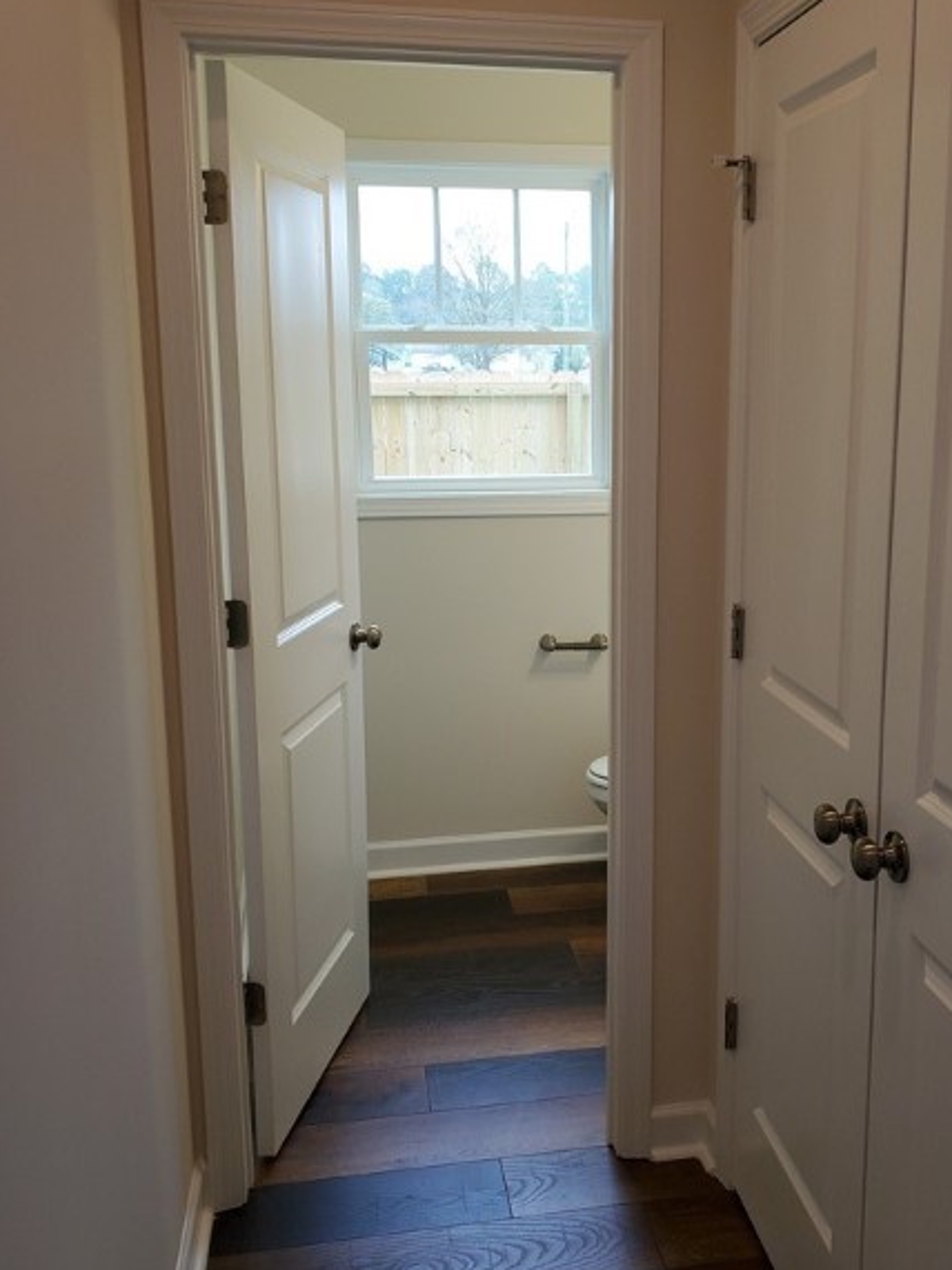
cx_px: 618
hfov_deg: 40.3
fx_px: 1284
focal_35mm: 35
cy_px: 652
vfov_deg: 52.6
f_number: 2.4
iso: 125
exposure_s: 1/120
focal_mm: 4.3
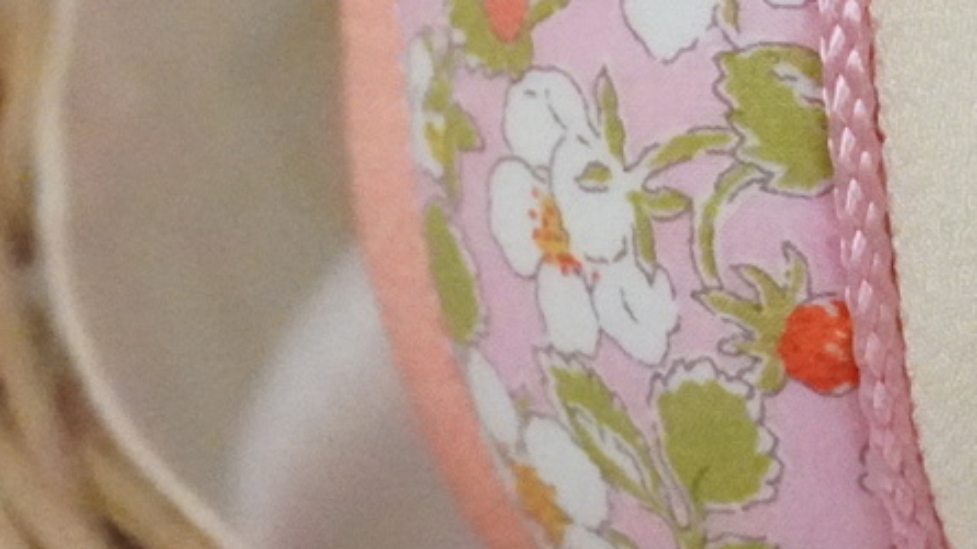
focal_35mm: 226
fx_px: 5853
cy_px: -30
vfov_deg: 5.4
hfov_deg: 9.4
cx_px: 1223
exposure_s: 1/1000
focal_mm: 40
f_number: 5.6
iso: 25600
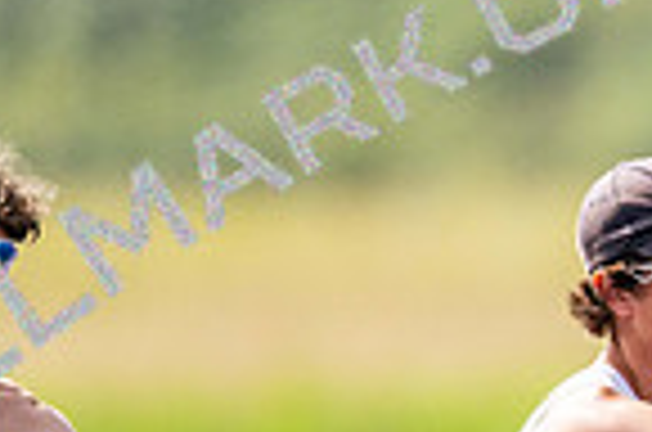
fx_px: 43516
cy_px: 443
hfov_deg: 0.9
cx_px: 1241
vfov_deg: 0.6
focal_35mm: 2408
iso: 220
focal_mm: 600
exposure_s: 1/2500
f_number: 4
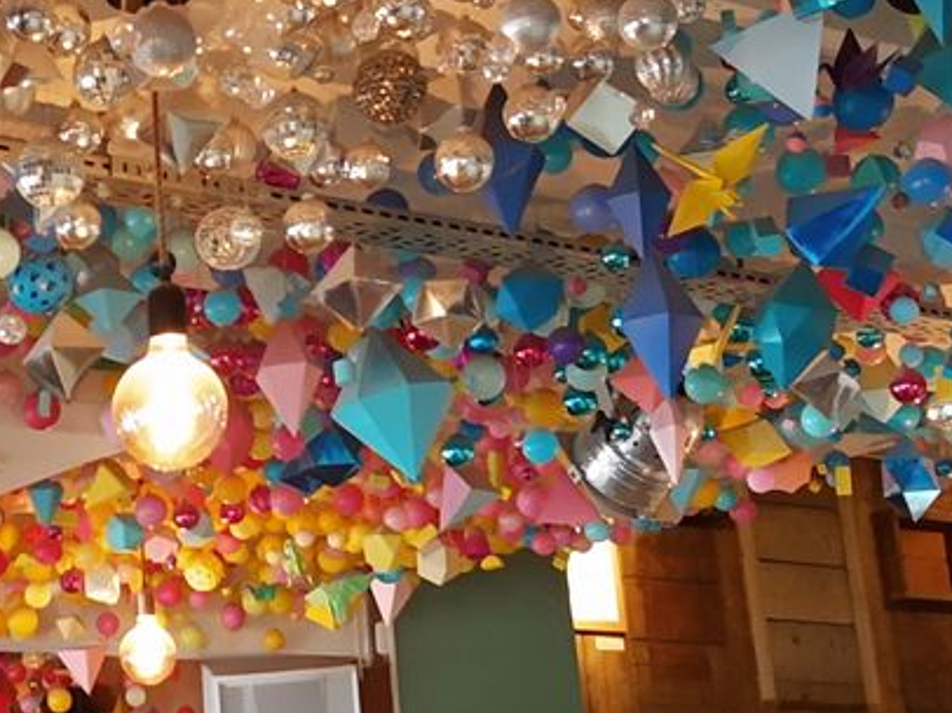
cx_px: 61
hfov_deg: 23.1
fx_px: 2254
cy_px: 291
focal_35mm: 82
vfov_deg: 18.0
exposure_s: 1/25
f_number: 1.8
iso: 516
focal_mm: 3.95
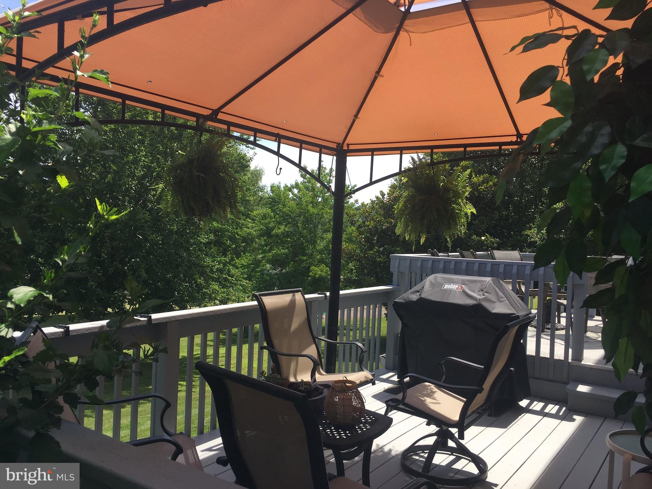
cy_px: 244
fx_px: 546
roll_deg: -3.4
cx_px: 326
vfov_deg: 48.2
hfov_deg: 61.7
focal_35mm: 29
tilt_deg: -2.3
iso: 32
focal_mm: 4.15
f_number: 2.2
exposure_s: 1/879
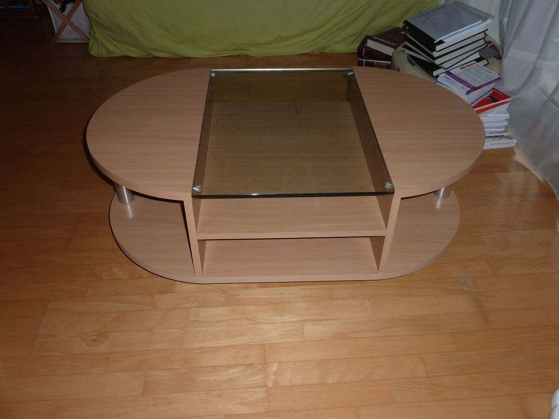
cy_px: 210
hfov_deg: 61.7
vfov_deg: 48.2
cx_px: 280
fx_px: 468
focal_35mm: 29
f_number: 3.4
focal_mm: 4.7
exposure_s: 1/60
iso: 100
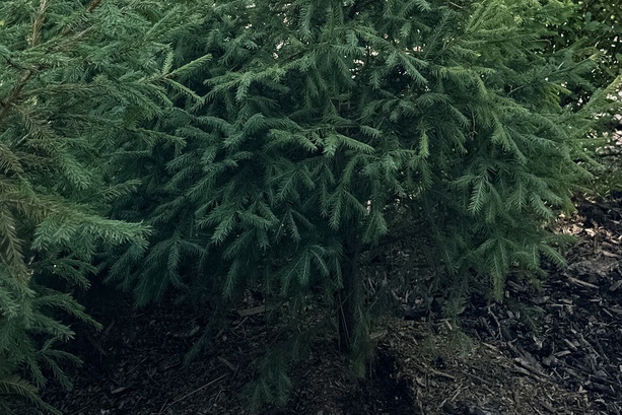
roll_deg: +3.0
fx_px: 985
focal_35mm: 57
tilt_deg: -3.0
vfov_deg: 20.0
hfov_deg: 35.0
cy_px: -236
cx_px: 289
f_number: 1.78
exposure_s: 1/2525
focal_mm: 6.86
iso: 80
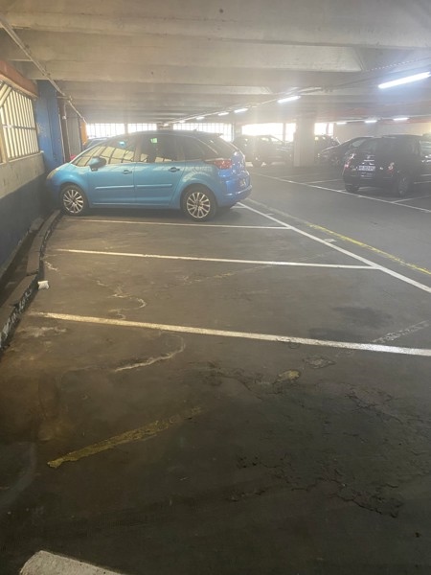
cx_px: 216
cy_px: 288
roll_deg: +1.8
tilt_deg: -17.3
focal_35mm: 26
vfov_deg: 67.3
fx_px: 432
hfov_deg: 53.1
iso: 400
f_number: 1.8
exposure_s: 1/50
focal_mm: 4.25
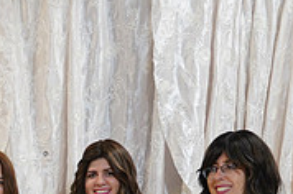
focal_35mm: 98
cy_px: 313
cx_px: -135
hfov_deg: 18.6
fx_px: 796
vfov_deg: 13.0
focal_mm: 30
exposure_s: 1/100
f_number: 4.5
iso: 2000
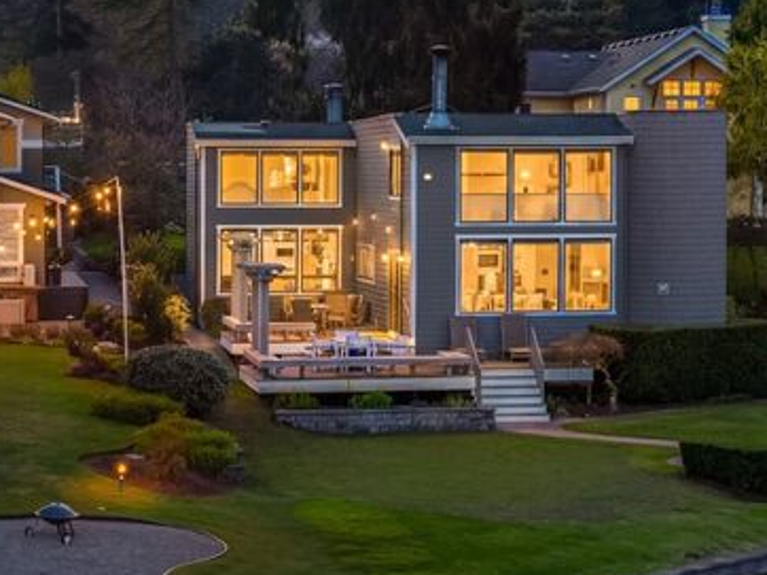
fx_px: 2546
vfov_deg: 12.9
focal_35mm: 115
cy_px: 224
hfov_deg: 17.0
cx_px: 568
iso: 310
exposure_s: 1/1000
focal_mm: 19.35
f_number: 2.8
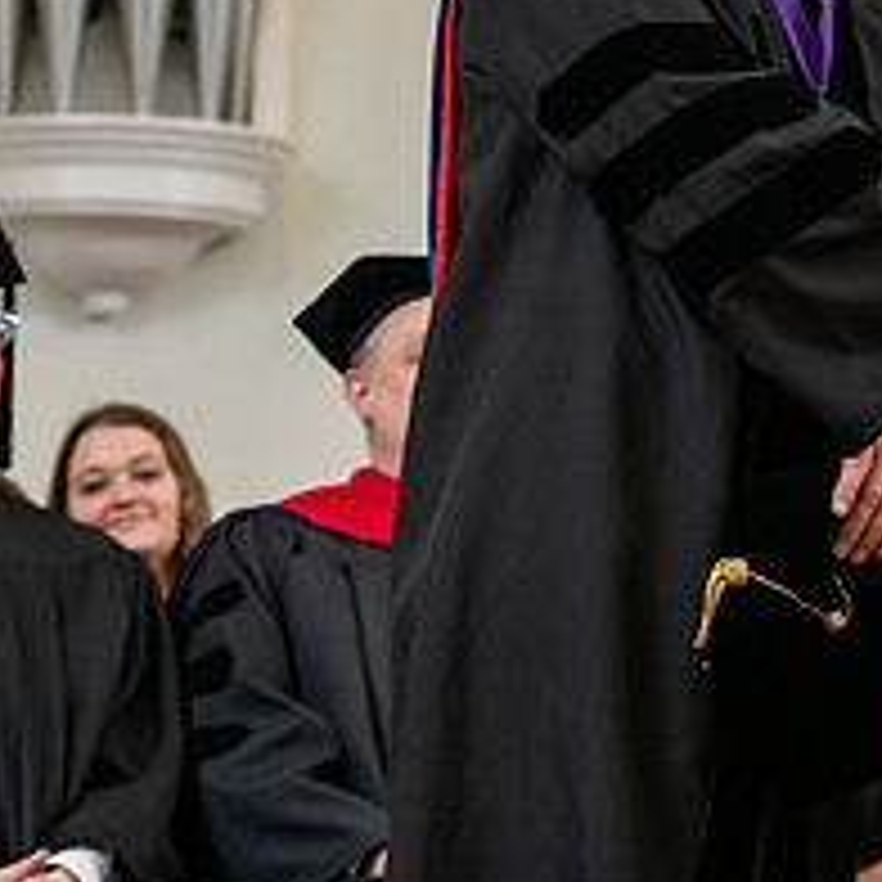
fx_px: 5074
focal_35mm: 176
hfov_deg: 9.8
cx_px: 940
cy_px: 196
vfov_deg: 9.9
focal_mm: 70
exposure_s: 1/200
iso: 1600
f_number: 4.5
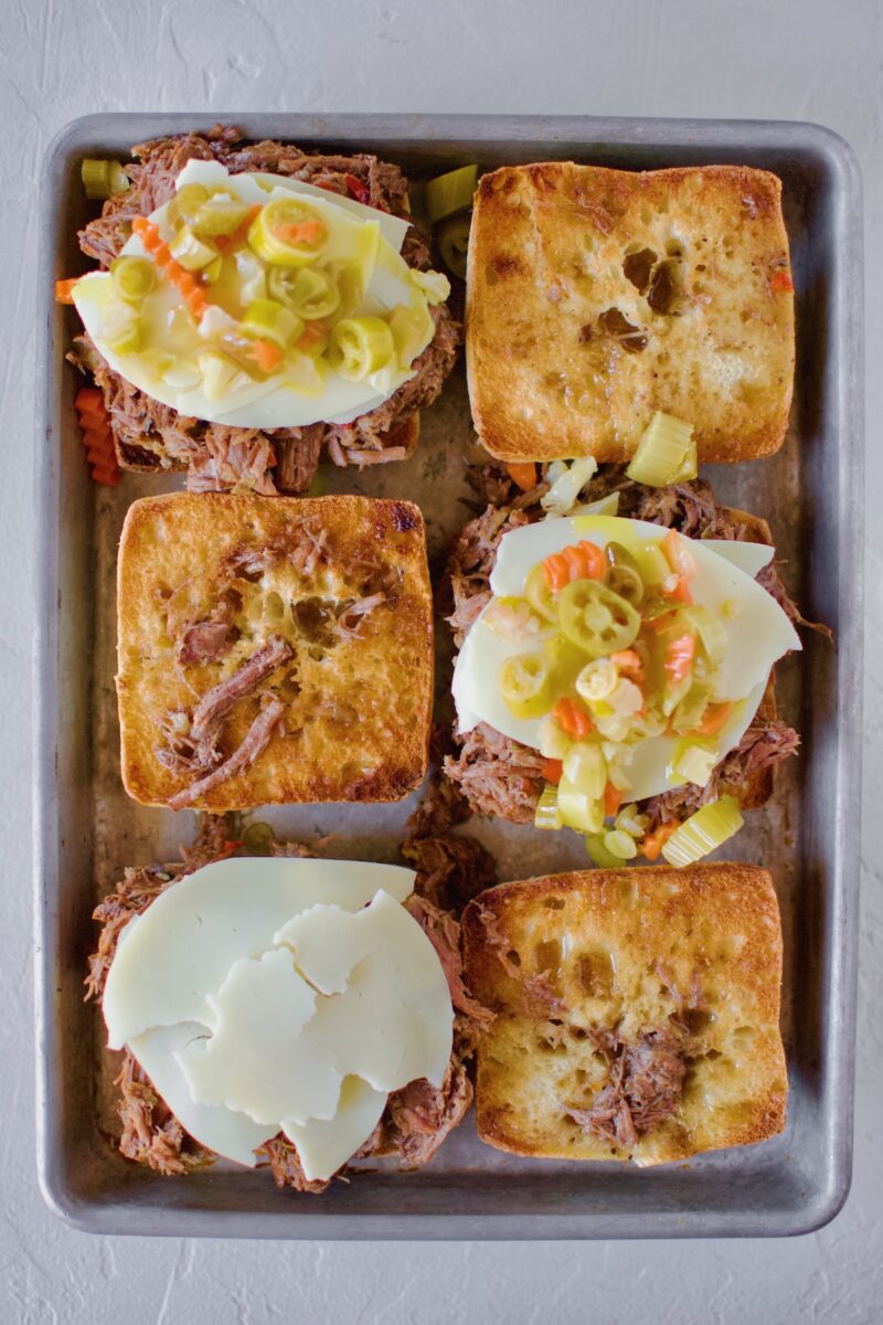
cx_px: 442
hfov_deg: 26.0
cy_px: 662
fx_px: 1913
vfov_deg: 38.2
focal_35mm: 52
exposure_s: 1/400
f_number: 2.2
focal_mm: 35
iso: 1000
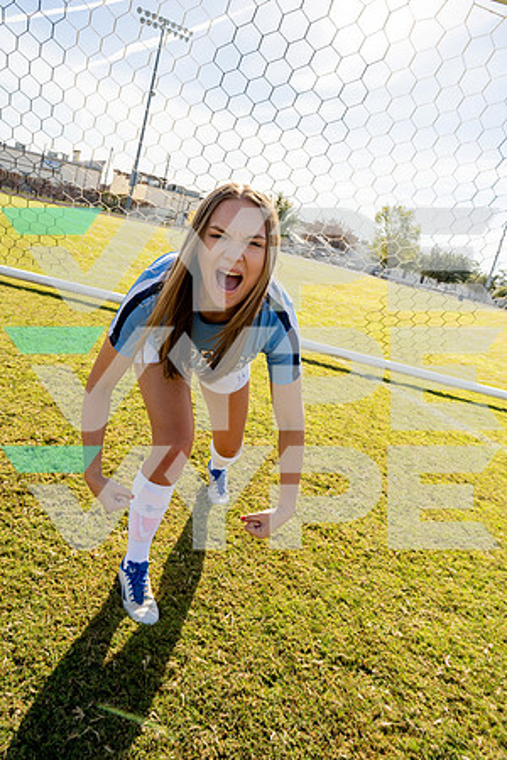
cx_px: 254
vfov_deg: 69.4
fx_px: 549
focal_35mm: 26
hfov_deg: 49.6
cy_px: 380
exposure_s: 1/250
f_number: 11
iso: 200
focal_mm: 26
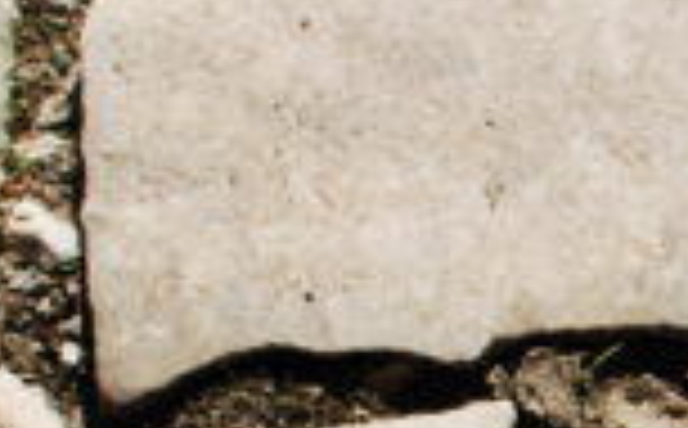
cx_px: 818
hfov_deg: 12.9
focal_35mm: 158
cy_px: 419
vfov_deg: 8.2
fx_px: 2957
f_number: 9
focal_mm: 20
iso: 100
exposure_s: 1/320
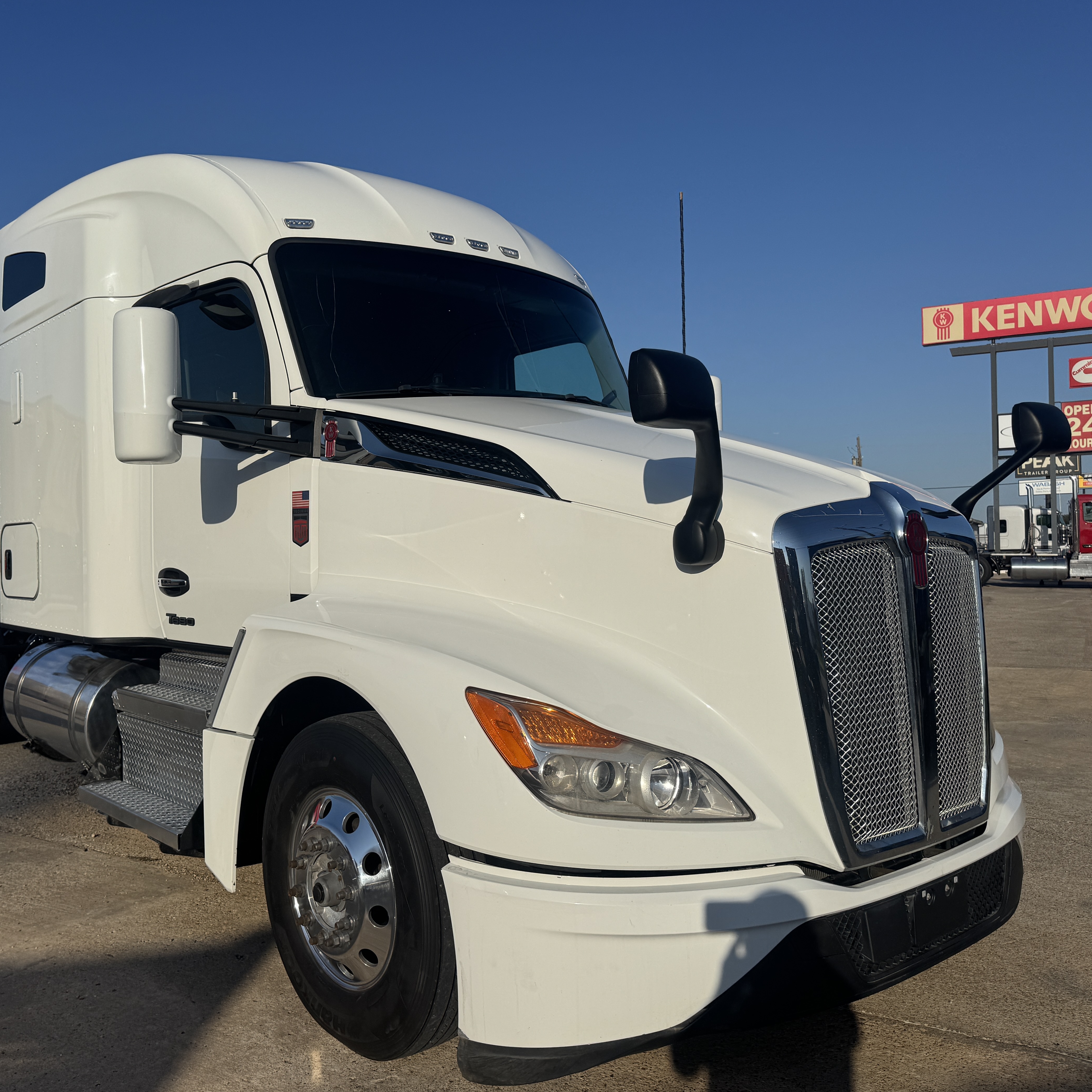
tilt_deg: -0.2
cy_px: 549
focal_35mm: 29
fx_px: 1035
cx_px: 439
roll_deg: +0.8
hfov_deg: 55.2
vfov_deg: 55.6
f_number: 1.78
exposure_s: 1/12346
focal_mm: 6.76
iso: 80
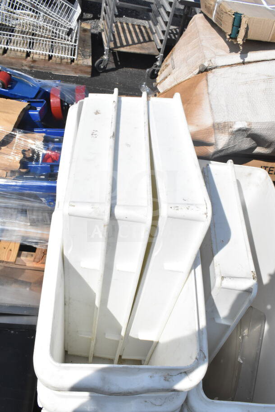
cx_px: 138
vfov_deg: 59.5
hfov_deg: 41.7
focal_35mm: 32
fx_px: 361
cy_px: 206
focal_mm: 21
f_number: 18
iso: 1600
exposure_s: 1/1250
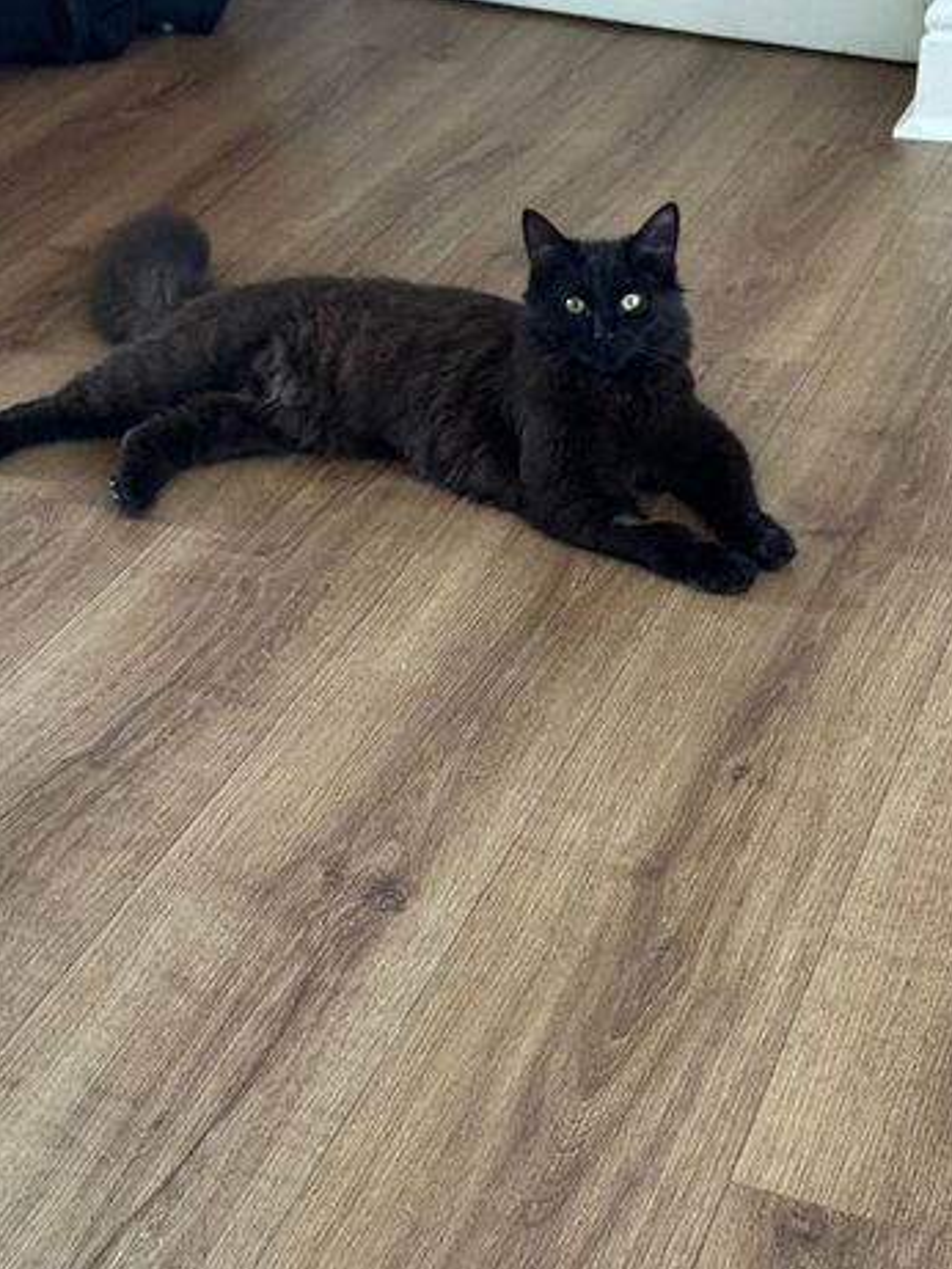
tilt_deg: -32.0
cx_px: 483
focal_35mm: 49
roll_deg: +1.0
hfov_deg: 29.7
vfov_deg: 38.9
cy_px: 643
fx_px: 1796
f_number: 1.78
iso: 400
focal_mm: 6.76
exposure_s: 1/33
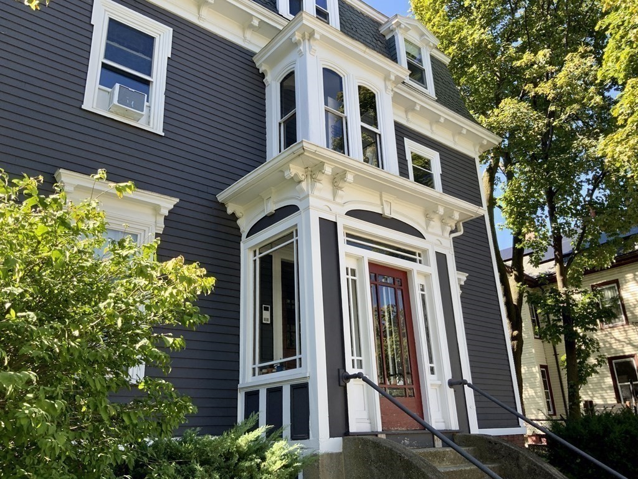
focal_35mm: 29
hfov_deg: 61.7
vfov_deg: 48.2
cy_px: 240
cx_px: 319
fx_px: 534
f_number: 1.8
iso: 16
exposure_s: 1/283
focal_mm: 3
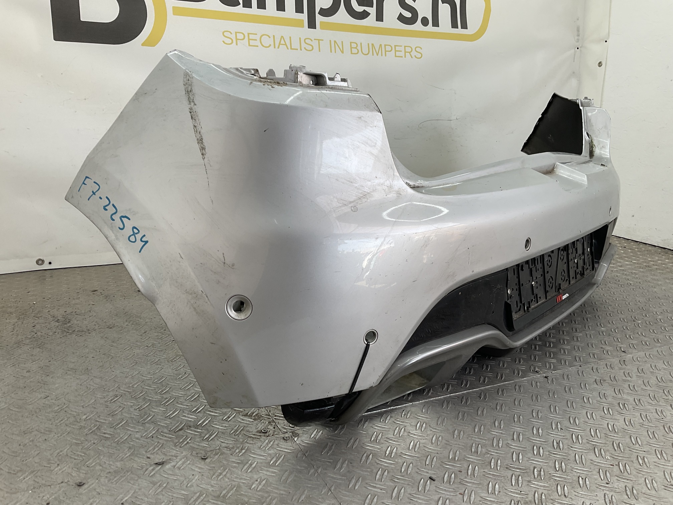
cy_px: 252
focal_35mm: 29
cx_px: 336
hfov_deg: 61.7
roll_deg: -4.0
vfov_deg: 48.2
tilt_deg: -14.1
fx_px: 564
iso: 16
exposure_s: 1/138
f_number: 1.8
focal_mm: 3
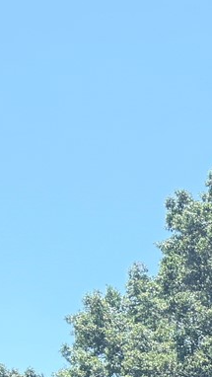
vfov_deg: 14.2
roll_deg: +1.7
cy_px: 596
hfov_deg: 7.0
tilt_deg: +2.1
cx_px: 800
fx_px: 1398
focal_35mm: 140
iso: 100
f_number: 1.78
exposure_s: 1/1522
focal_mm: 6.76
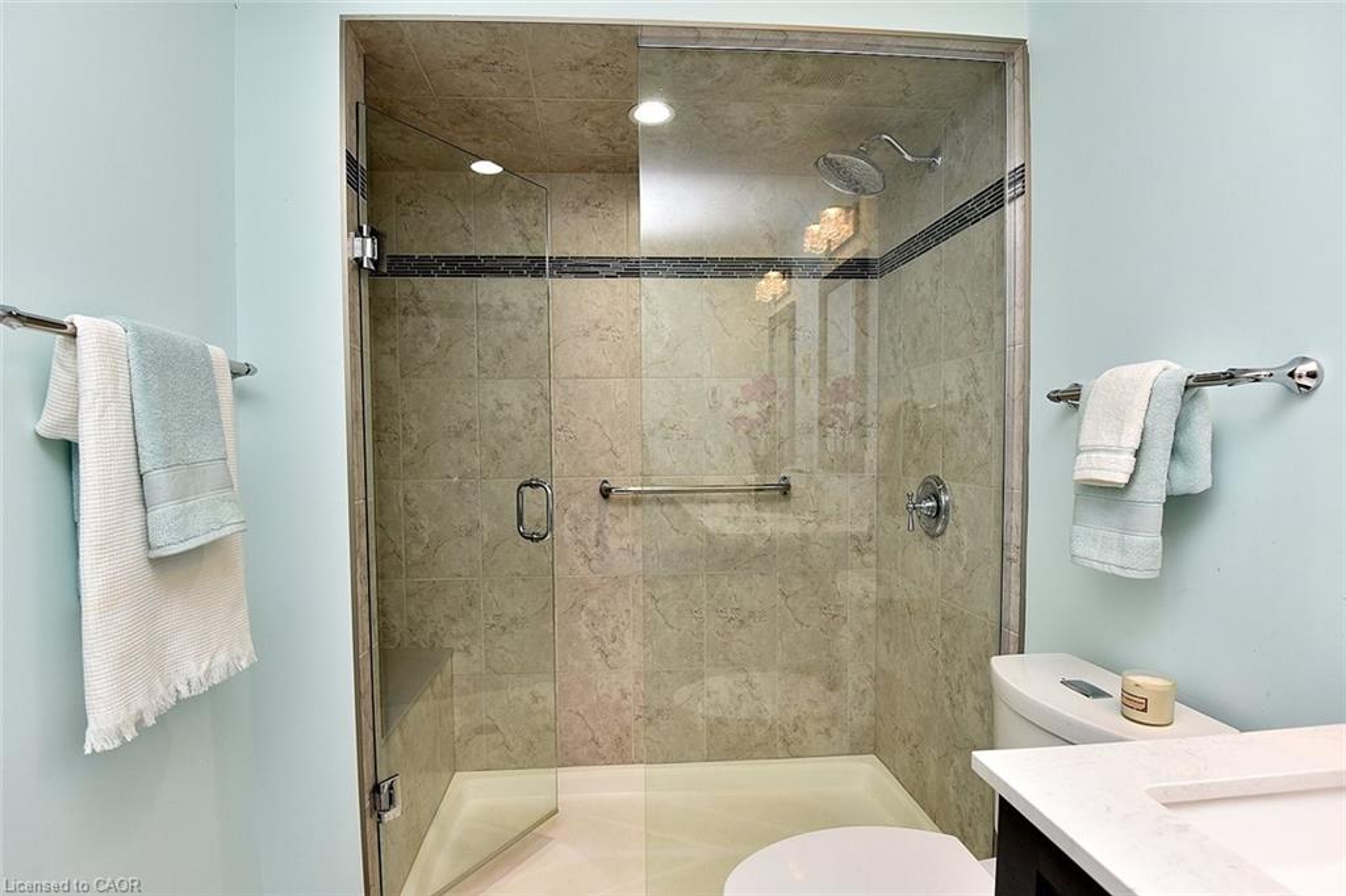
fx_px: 598
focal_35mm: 16
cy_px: 448
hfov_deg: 96.8
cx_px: 673
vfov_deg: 73.7
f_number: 6.3
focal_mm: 16
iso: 500
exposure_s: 1/60
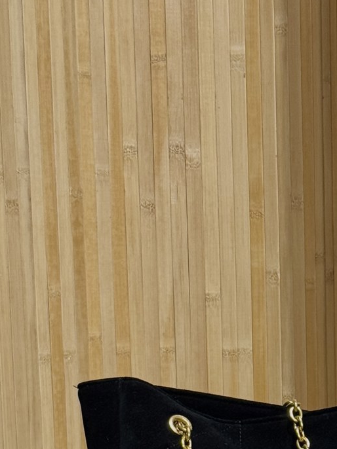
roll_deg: +0.6
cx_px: 281
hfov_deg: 10.5
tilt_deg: -10.0
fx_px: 1818
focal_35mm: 140
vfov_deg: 13.6
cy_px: 579
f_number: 1.78
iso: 80
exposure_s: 1/100
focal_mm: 6.76
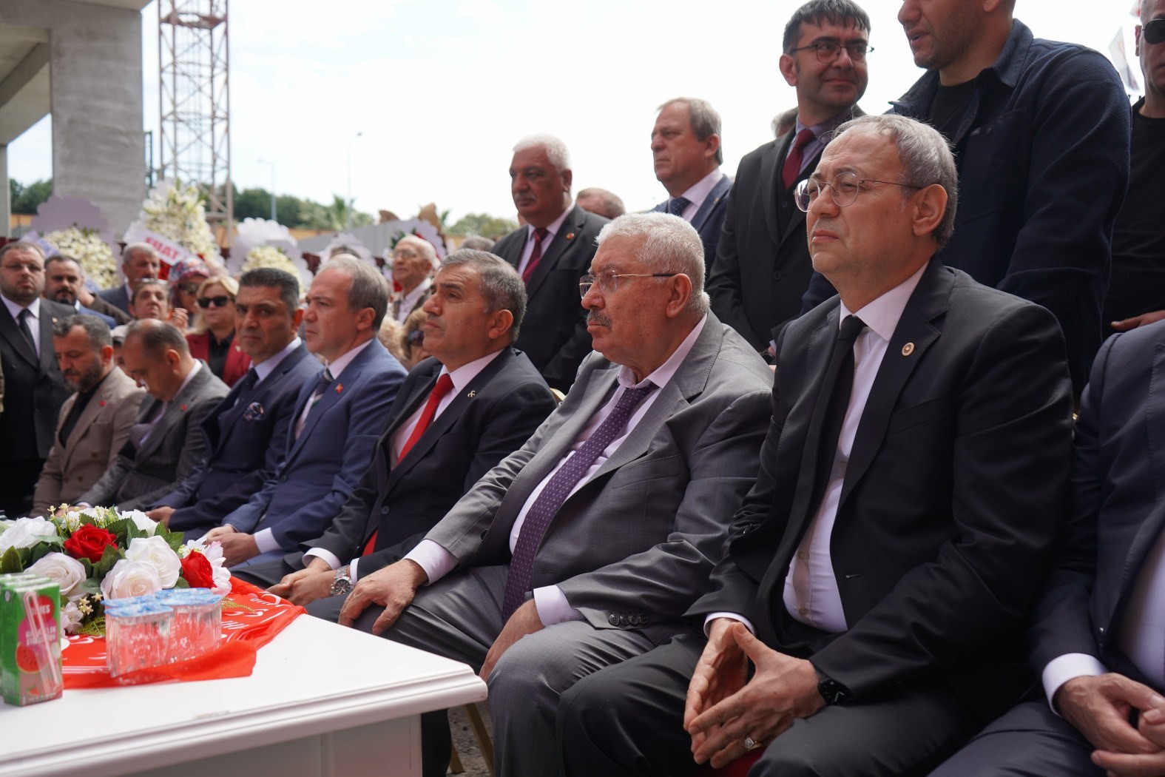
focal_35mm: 36
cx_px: 582
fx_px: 1165
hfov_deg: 53.1
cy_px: 388
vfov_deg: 36.9
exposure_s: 1/320
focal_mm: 36
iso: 100
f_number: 4.5
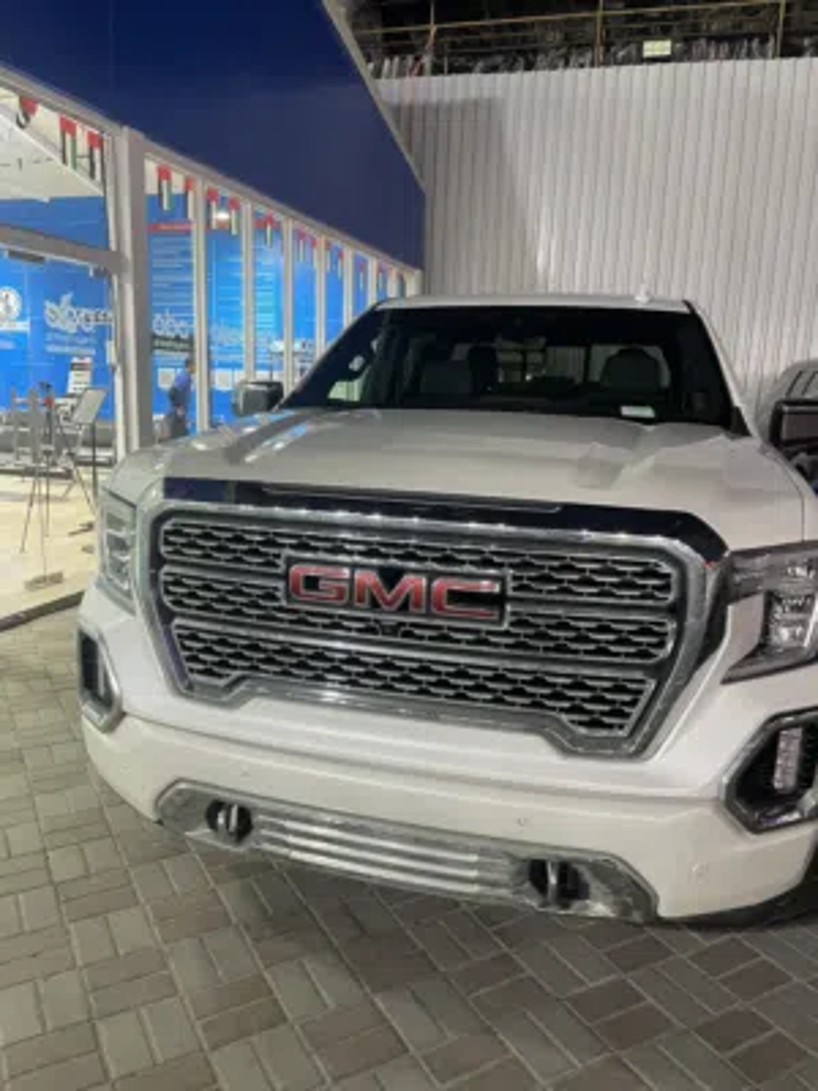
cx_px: 409
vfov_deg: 67.3
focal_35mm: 26
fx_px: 819
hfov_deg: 53.1
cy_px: 546
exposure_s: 1/50
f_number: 1.6
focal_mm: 4.2
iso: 200
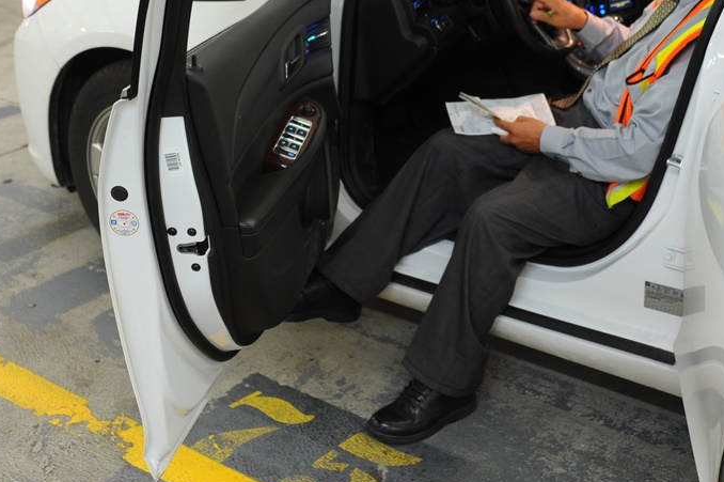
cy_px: 149
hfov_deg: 33.9
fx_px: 1186
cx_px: 400
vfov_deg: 22.8
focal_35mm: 59
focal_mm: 40
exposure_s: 1/15
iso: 1100
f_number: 4
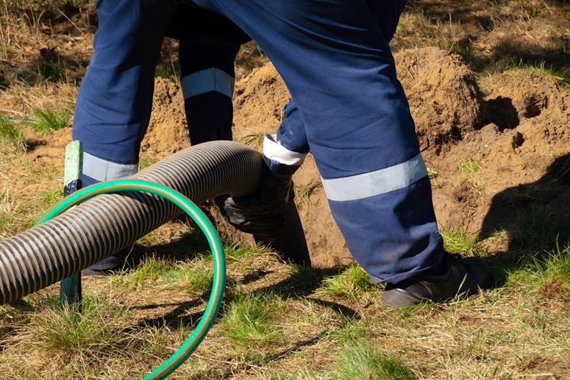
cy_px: 190
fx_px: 2421
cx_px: 285
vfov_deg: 9.0
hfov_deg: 13.4
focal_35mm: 153
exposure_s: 1/320
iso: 100
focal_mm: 55.66
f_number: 5.6
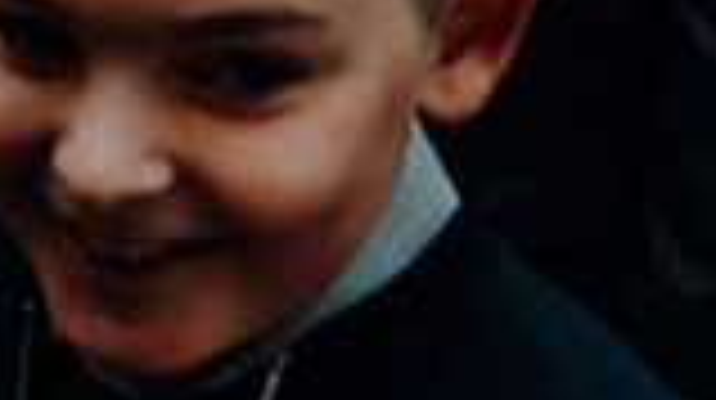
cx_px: 113
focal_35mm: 111
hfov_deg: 19.1
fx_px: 2105
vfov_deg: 10.3
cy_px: -294
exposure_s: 1/200
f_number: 3.5
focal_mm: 29
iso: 2500
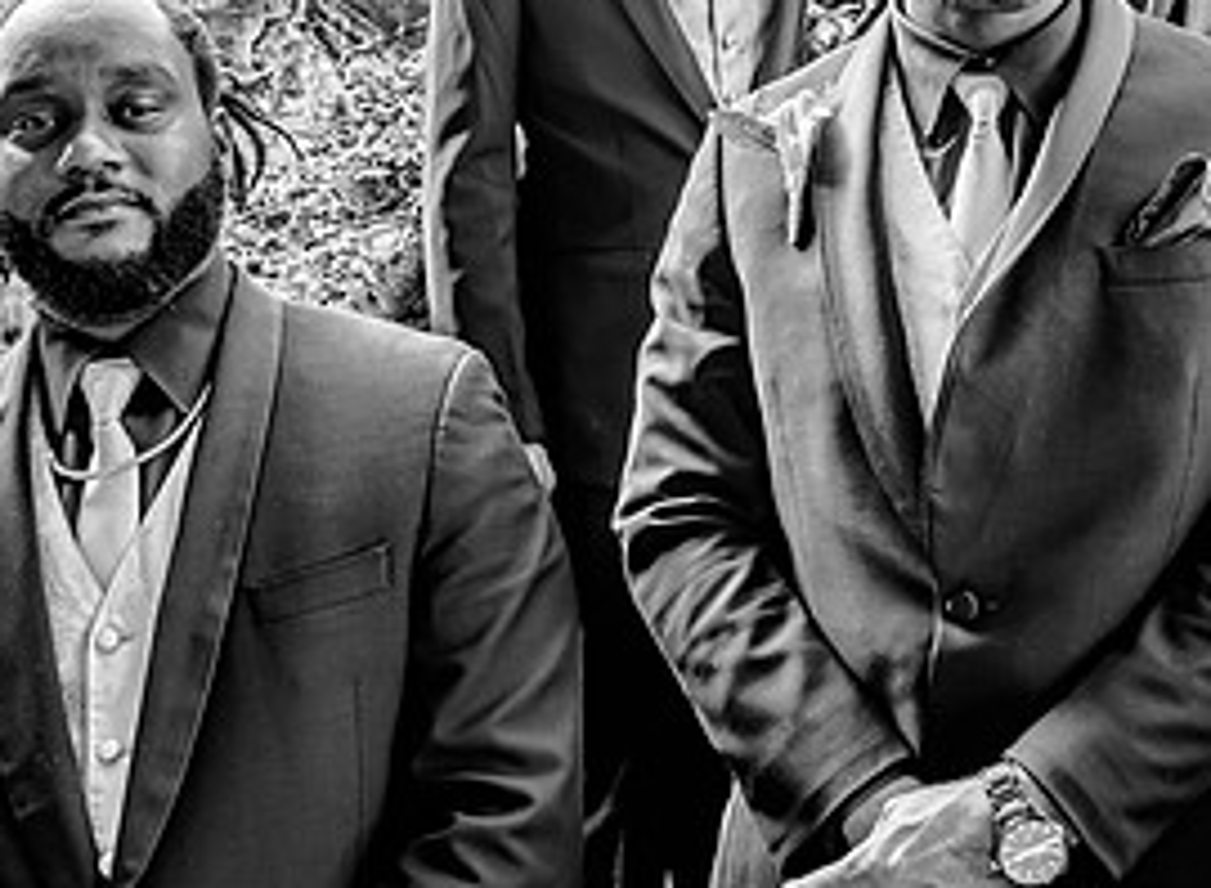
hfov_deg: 35.1
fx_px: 1909
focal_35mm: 55
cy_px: 168
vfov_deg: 25.7
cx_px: 690
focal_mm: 24
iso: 400
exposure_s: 1/25
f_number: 8
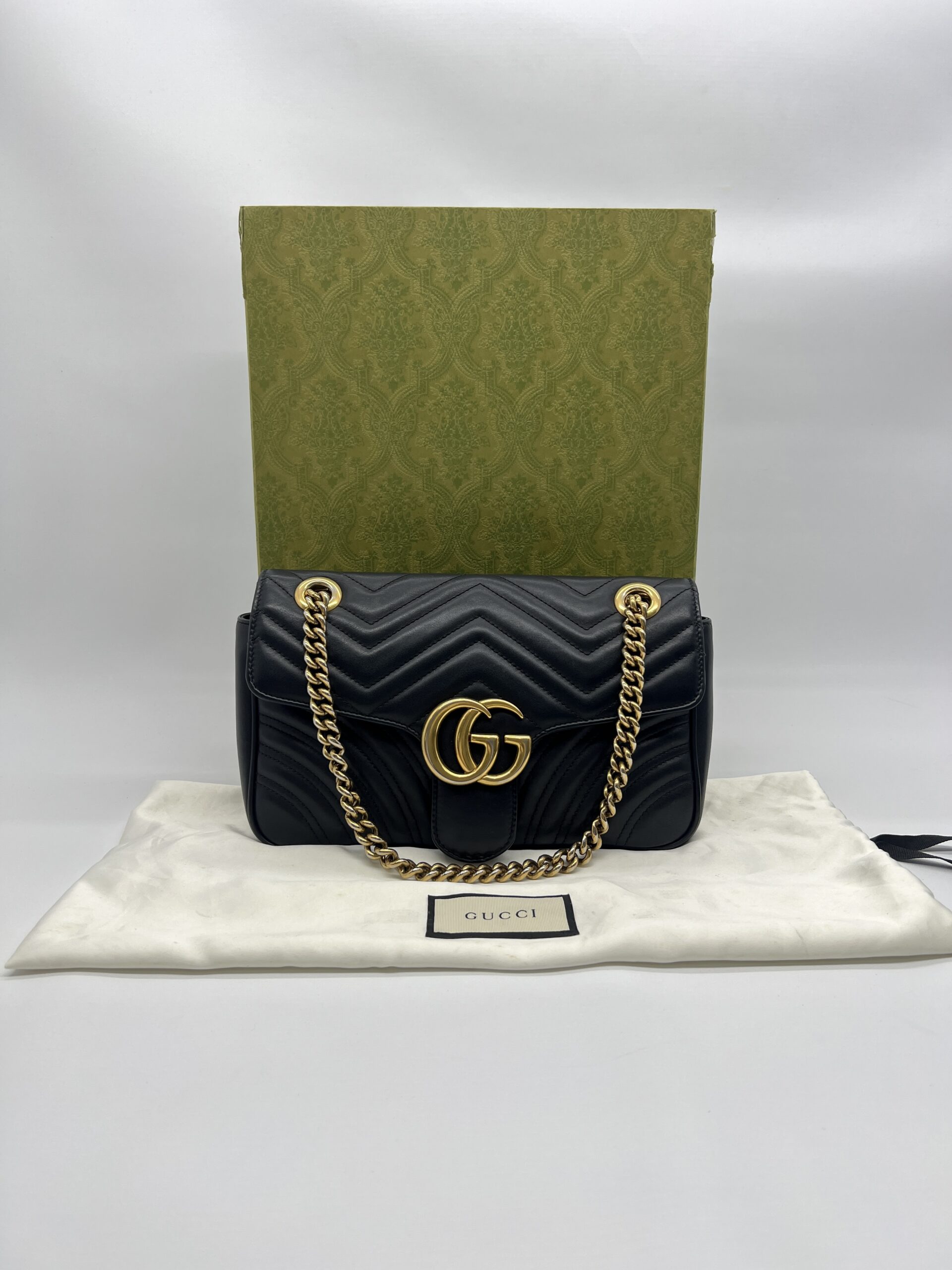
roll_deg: -0.4
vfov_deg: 67.3
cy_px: 635
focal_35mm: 26
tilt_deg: -10.5
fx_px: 953
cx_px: 476
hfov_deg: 53.1
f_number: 1.5
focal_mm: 5.7
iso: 32
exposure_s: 1/143
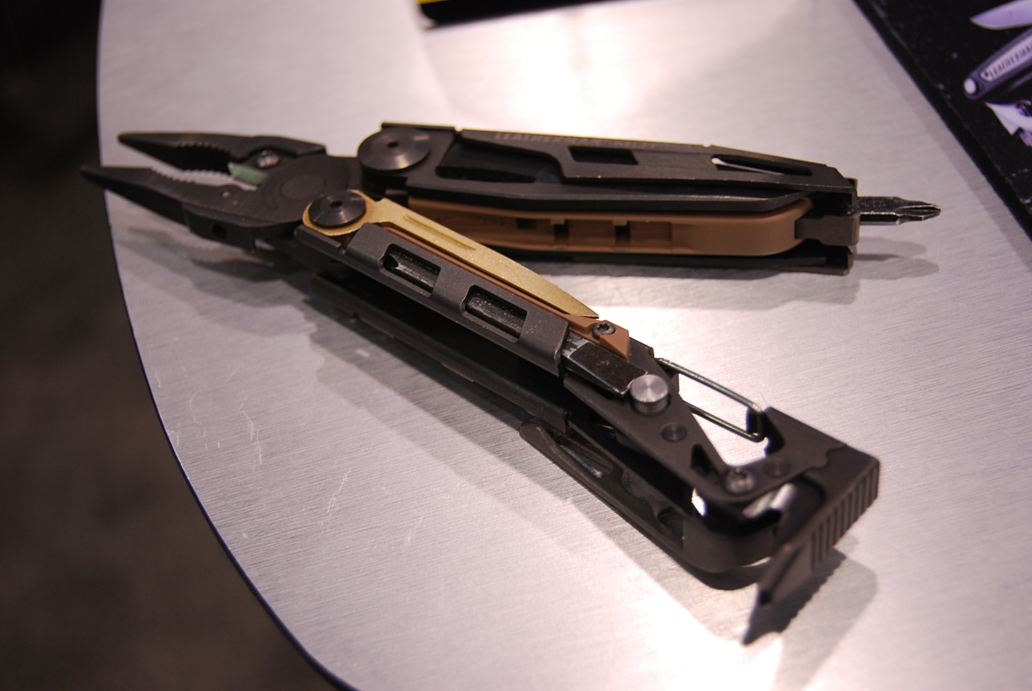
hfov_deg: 37.8
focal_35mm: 52
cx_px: 516
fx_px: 1507
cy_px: 346
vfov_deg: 25.8
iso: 360
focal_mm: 35
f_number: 4.8
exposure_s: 1/30
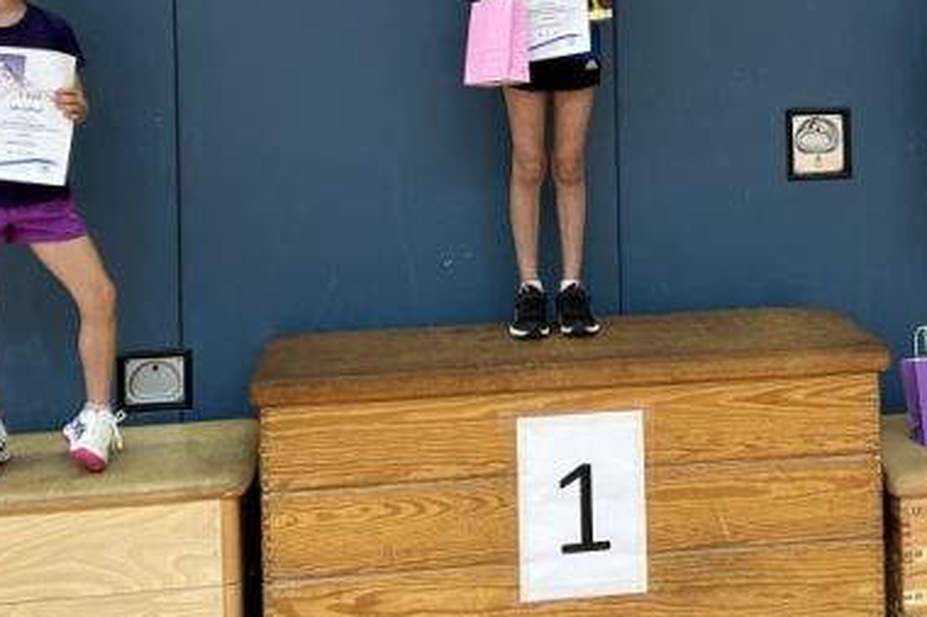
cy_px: 20
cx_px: 593
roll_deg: +1.5
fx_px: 1467
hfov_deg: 34.8
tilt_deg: -0.7
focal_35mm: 57
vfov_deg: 22.9
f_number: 1.5
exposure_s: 1/50
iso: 125
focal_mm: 5.7
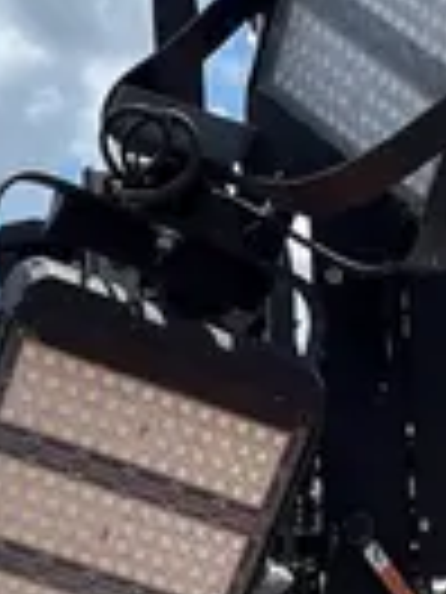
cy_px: 1303
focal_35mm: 144
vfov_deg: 11.8
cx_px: 378
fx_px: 2474
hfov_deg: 10.3
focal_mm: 5.96
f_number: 1.6
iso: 50
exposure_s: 1/3623
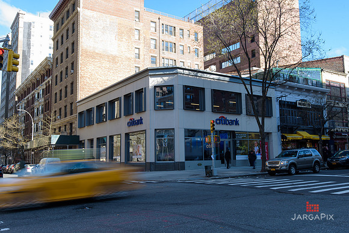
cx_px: 174
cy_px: 116
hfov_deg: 58.7
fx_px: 310
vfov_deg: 41.1
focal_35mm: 32
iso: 50
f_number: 16
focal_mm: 32
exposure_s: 1/6
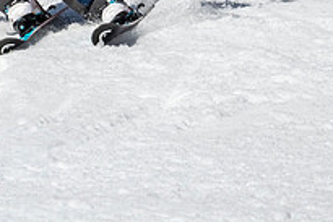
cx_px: 16
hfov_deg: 0.8
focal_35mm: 2495
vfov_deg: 0.6
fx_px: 23094
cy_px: -71
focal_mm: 400
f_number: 8
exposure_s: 1/2000
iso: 200
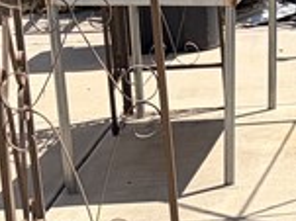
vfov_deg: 8.4
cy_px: 78
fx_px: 1504
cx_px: 561
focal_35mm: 176
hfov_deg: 10.5
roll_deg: +3.1
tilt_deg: -13.4
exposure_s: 1/3279
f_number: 1.6
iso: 50
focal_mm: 5.96
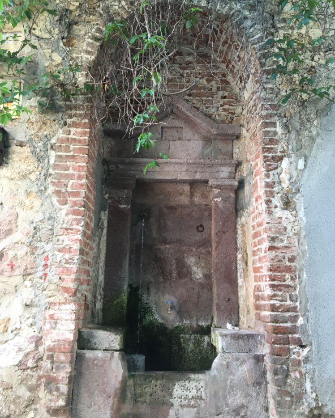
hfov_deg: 47.1
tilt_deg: +13.7
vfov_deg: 57.2
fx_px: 384
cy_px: 207
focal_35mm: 31
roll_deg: -1.0
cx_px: 166
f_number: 2.2
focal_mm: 4.15
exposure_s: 1/33
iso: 25
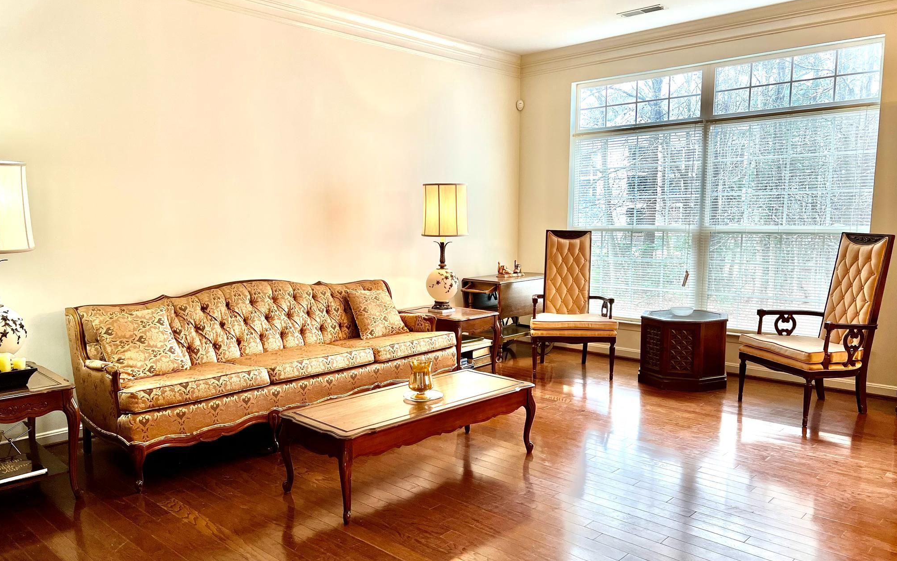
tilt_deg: -8.9
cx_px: 446
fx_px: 684
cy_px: 310
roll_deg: +0.2
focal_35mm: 28
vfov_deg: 44.5
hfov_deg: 66.5
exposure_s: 1/120
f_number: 1.5
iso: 125
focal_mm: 5.7
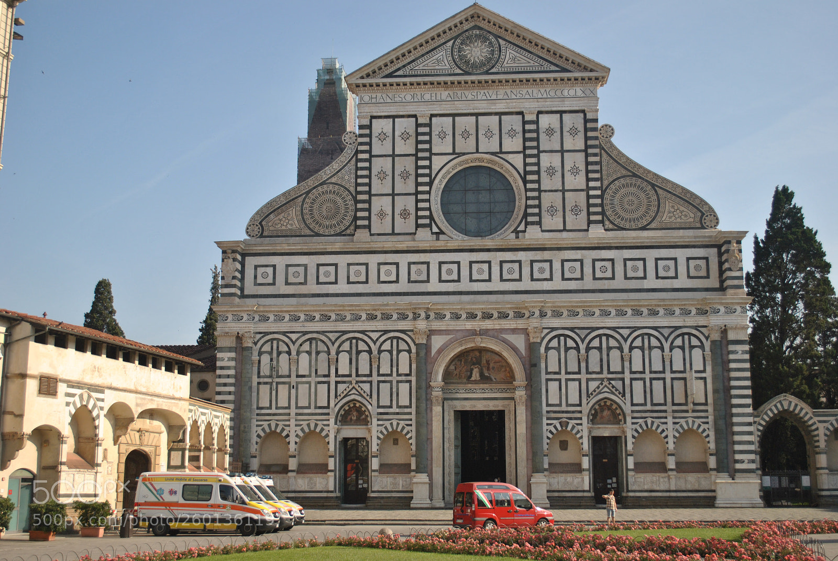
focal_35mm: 42
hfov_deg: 46.3
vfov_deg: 32.0
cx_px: 419
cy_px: 280
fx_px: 979
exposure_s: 1/400
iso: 200
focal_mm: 28
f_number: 4.5
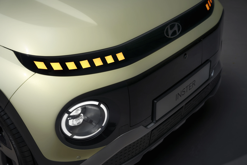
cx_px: 124
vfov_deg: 26.5
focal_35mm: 51
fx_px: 350
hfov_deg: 38.9
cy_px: 82
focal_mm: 51
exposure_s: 1/5
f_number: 5.6
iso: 50
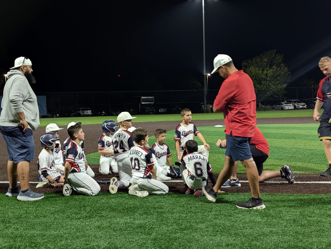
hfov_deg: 38.9
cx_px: 166
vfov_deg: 29.8
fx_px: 469
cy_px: 124
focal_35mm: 49
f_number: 1.68
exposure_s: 1/48.3
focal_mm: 6.9
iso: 143
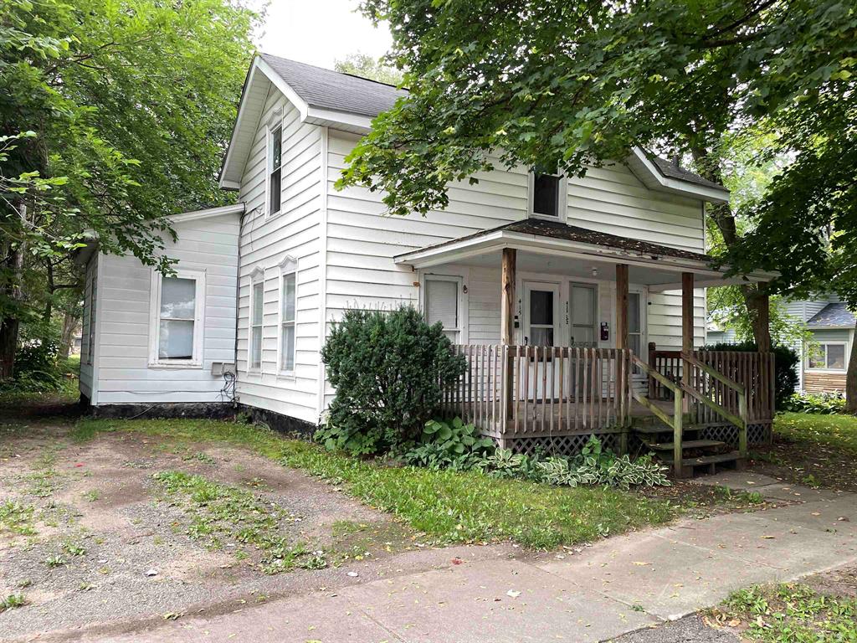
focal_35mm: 26
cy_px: 322
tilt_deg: +3.3
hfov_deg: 67.3
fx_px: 644
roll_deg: -1.5
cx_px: 428
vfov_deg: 53.1
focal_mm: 4.2
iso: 80
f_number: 1.6
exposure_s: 1/121
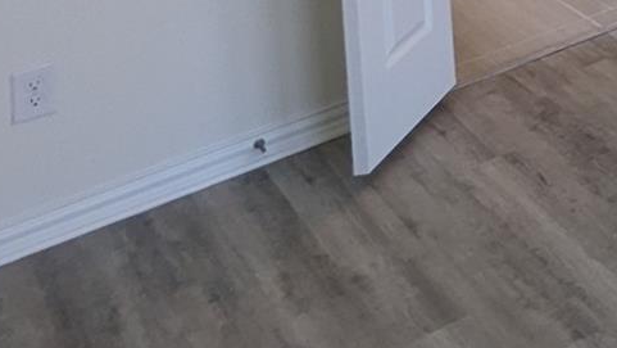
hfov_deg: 19.2
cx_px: 1188
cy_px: -524
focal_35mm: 74
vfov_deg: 12.4
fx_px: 1211
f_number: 2.2
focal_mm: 2.35
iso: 78
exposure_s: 1/120
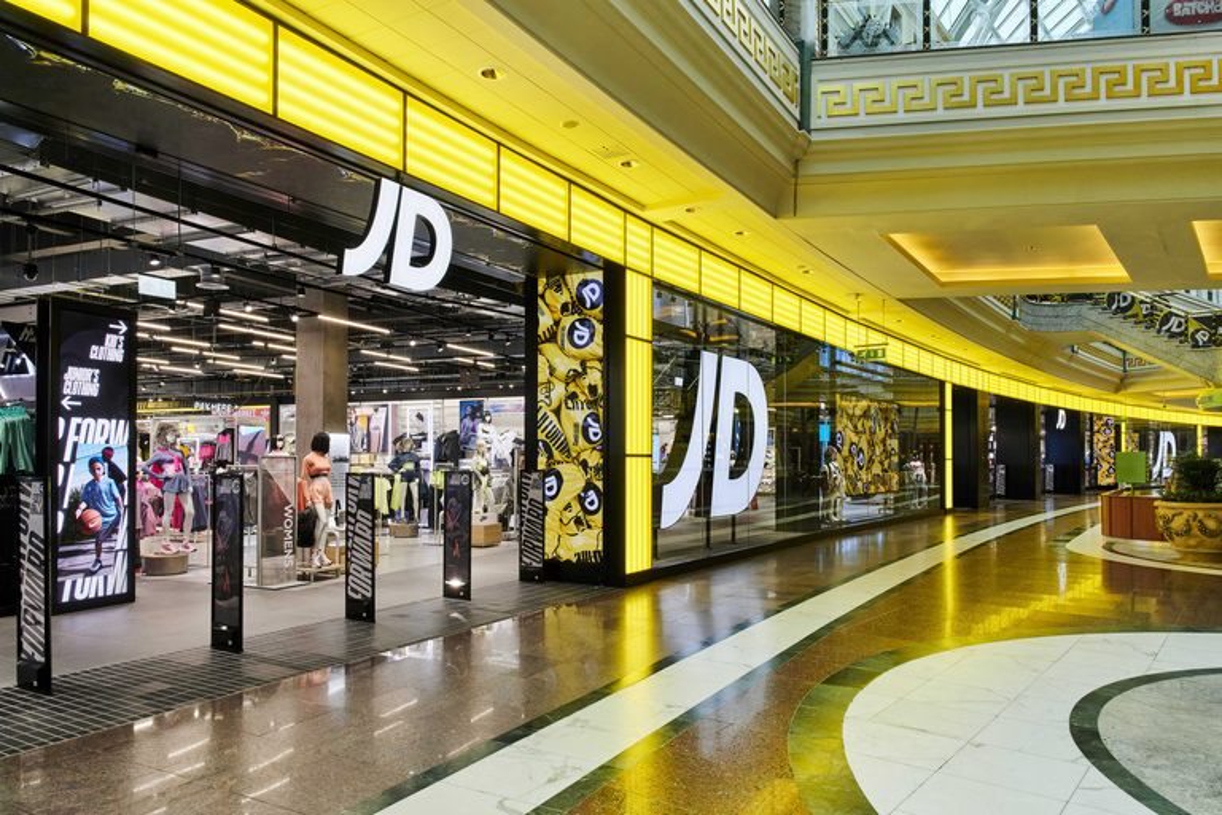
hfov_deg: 73.7
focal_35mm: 24
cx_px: 611
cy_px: 408
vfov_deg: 53.1
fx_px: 815
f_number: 13
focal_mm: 24
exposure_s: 1/30
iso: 400
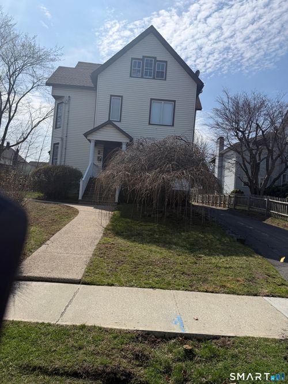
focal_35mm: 24
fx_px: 266
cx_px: 144
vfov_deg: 71.6
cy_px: 192
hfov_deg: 56.8
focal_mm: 6.76
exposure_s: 1/9091
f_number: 1.78
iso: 100
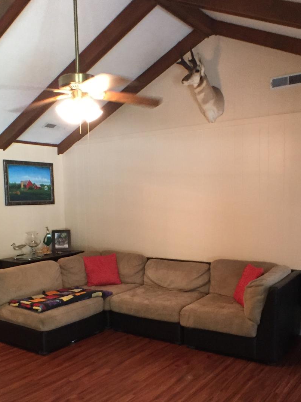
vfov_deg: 35.4
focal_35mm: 54
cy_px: 241
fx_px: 626
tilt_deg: -6.4
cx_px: 144
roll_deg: +0.6
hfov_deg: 27.0
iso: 250
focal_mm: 4.15
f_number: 2.2
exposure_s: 1/30
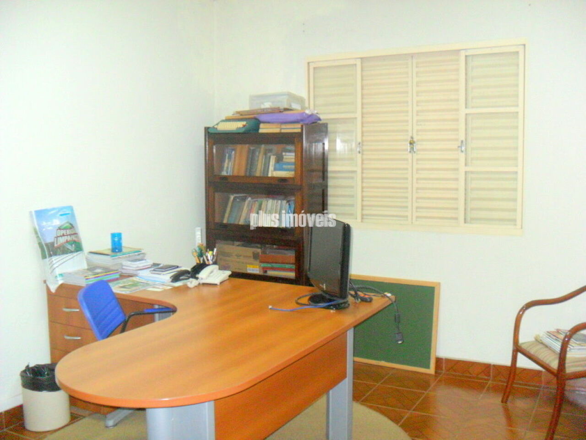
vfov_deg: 40.7
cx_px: 293
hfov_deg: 52.6
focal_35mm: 35
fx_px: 593
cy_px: 220
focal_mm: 6.3
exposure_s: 1/45
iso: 240
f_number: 3
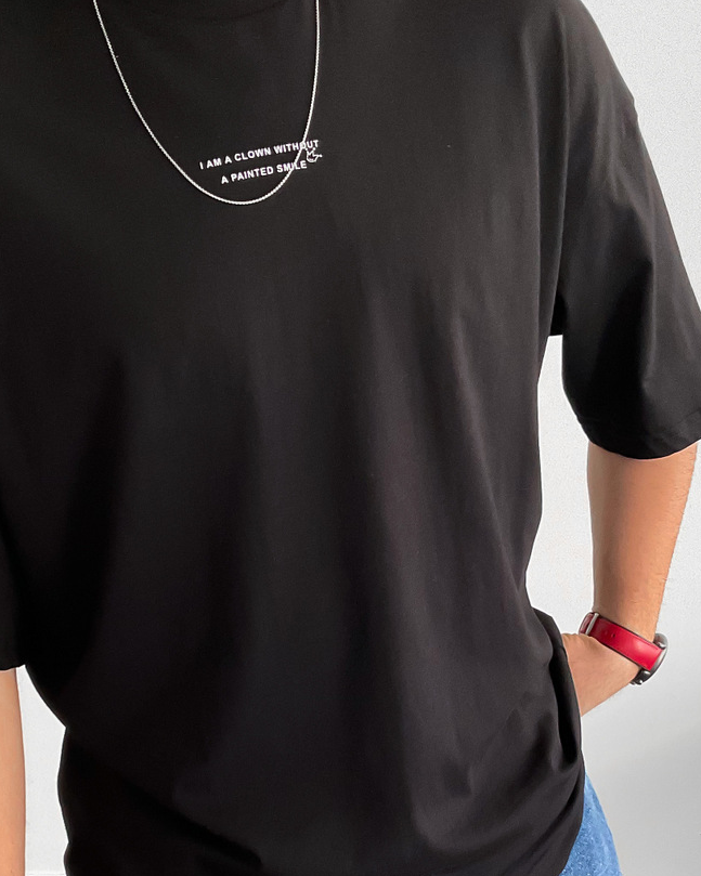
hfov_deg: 27.1
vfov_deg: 32.8
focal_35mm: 56
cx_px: 298
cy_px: 682
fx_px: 1453
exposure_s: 1/60
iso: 80
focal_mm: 3
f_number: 1.8
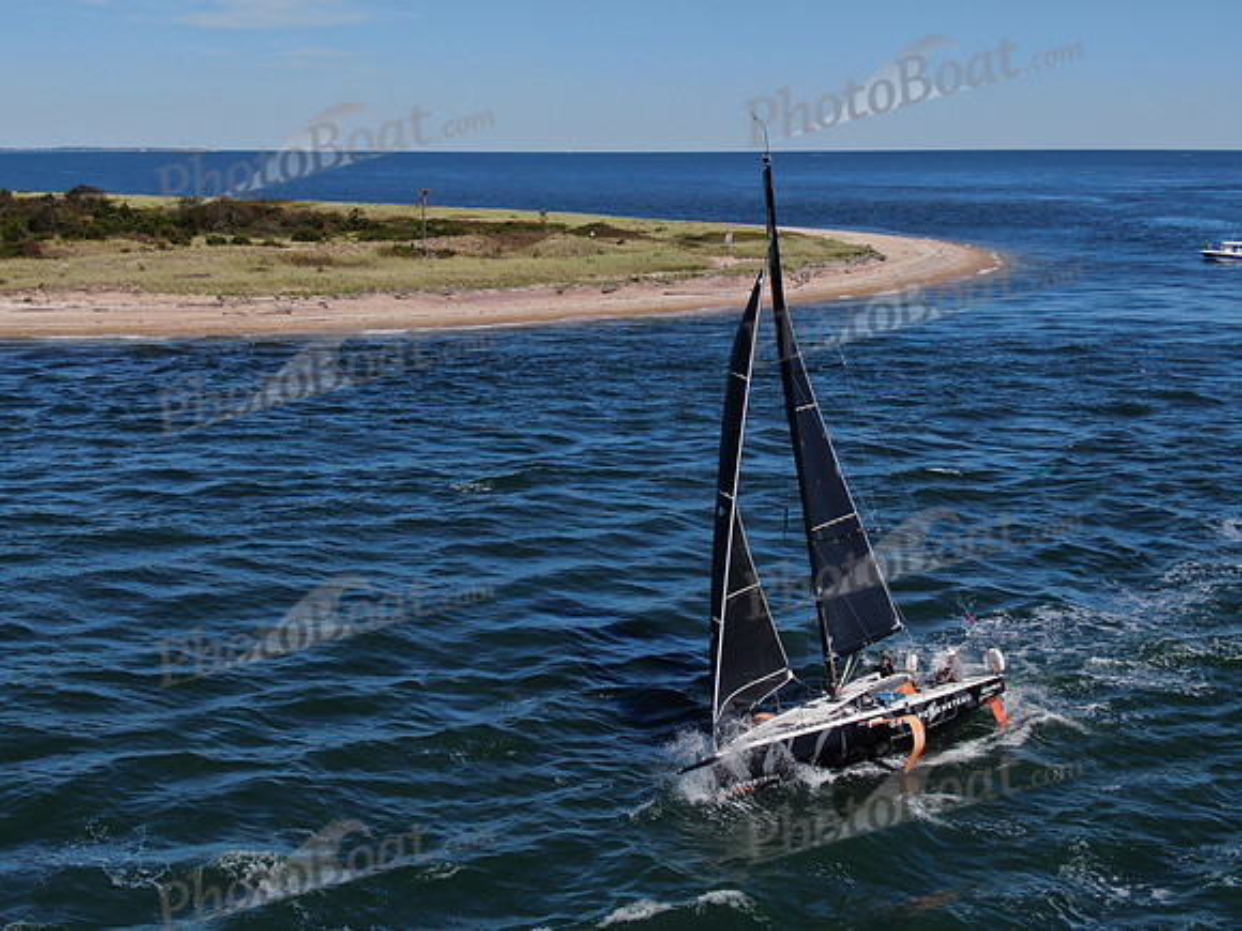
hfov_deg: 39.7
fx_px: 1722
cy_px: 466
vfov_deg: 30.3
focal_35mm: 48
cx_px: 621
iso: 100
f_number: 3.8
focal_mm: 8.6
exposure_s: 1/1250
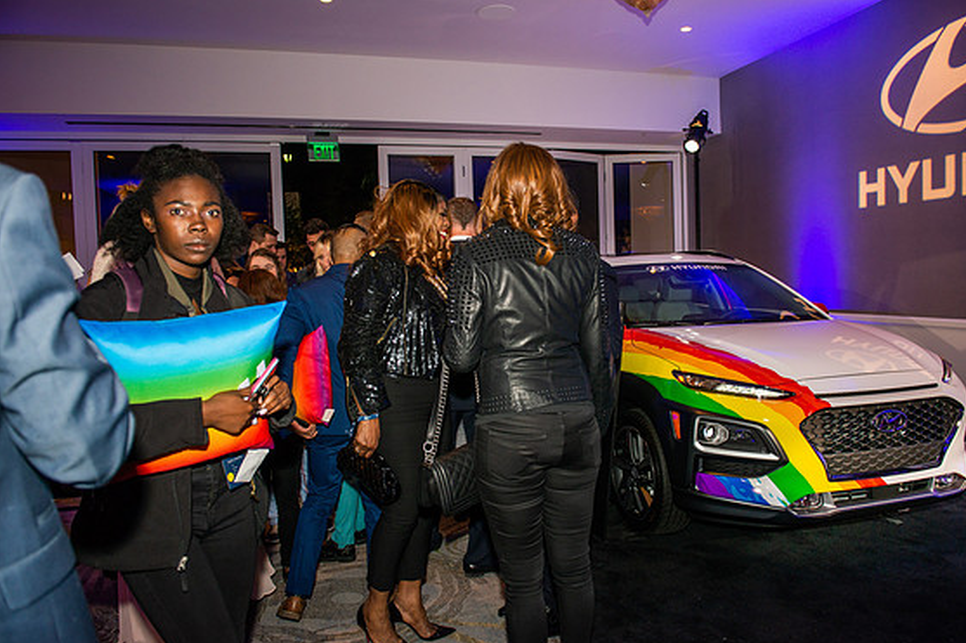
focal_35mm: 25
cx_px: 501
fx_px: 671
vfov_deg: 51.3
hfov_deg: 71.5
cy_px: 320
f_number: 4
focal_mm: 24
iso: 640
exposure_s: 1/160
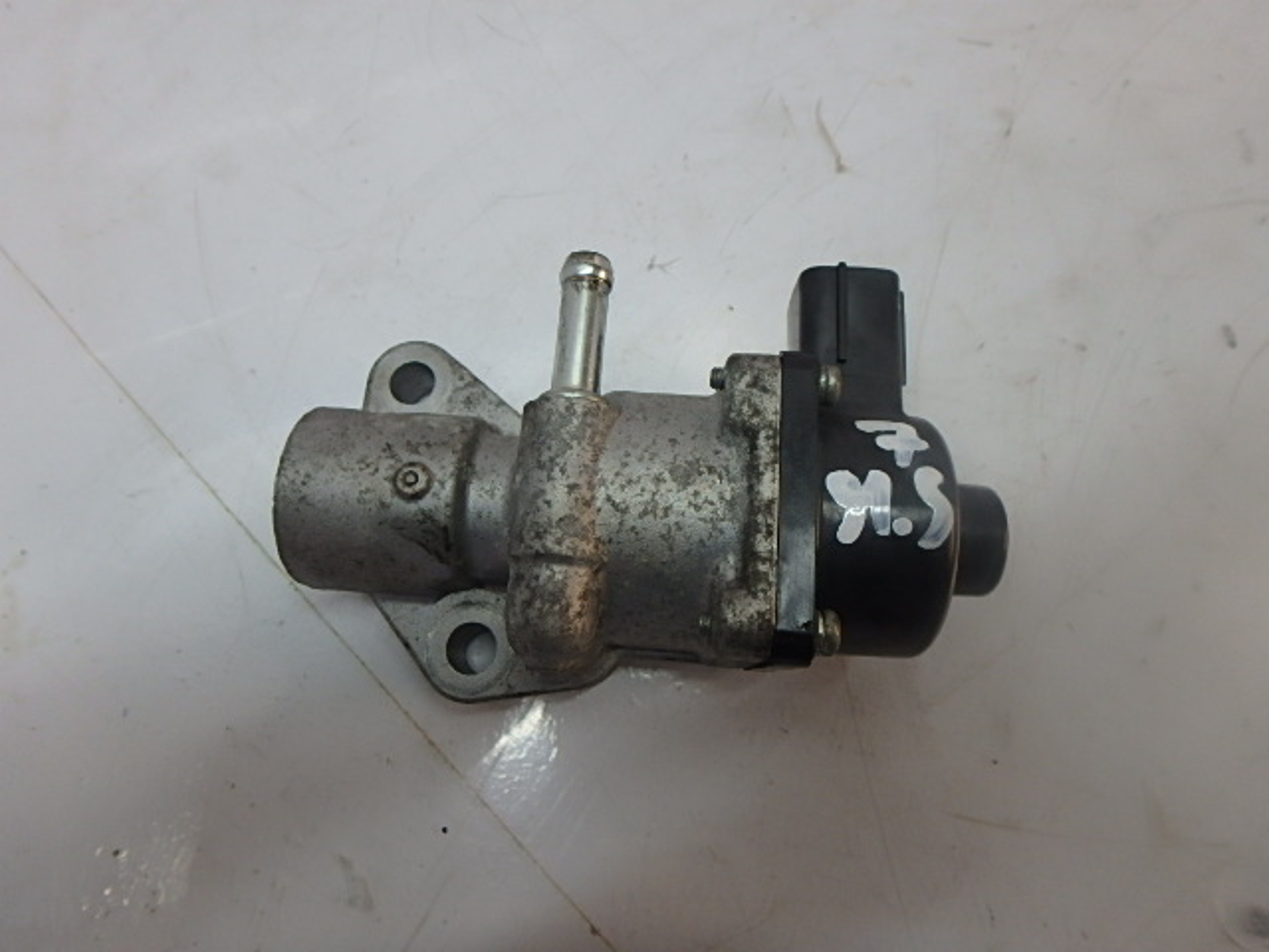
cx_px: 634
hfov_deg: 79.0
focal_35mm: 21
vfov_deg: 63.4
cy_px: 476
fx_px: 770
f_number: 3.5
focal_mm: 3.7
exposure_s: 1/60
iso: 160
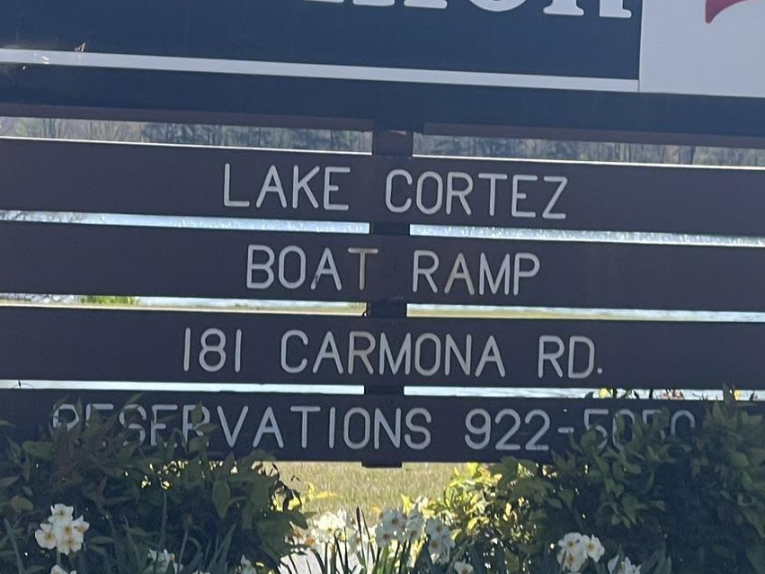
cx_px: 722
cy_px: 177
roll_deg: +0.3
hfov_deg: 12.7
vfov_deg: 9.6
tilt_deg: +0.9
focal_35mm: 154
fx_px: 3403
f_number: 2.2
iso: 20
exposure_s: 1/1107
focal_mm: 7.5
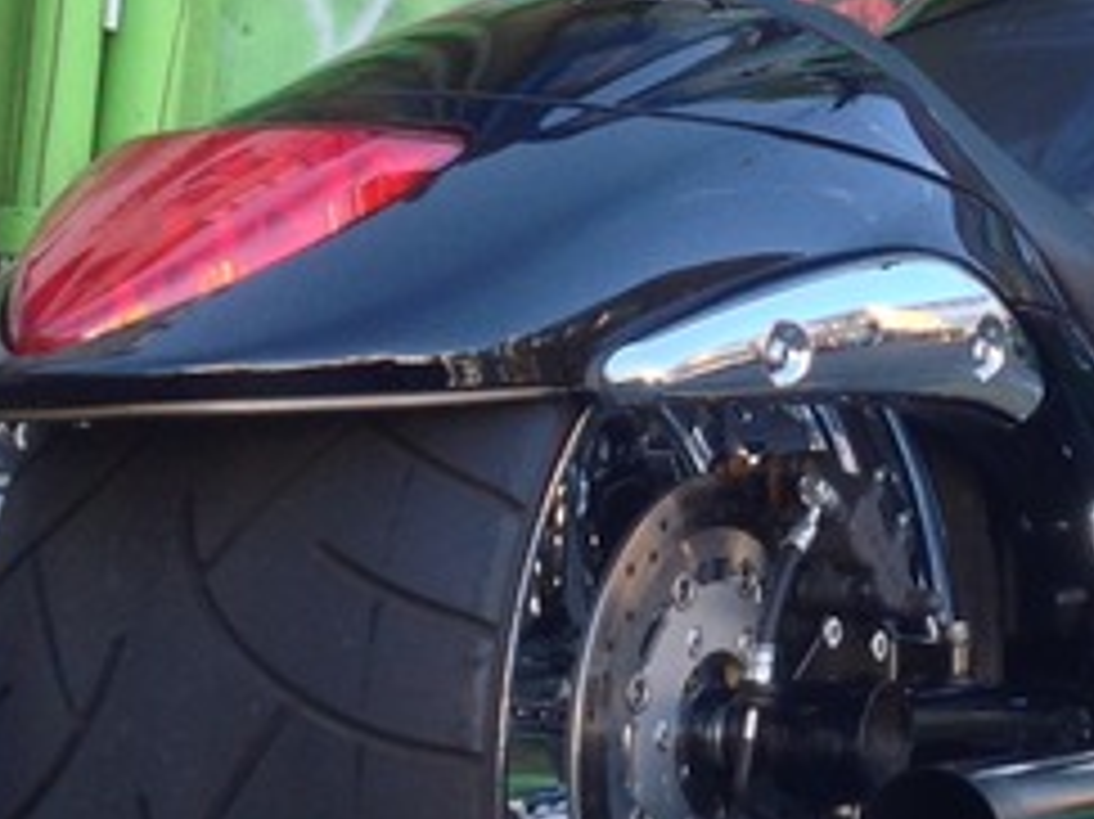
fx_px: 3633
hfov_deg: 16.8
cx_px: 1026
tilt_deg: +3.8
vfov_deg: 12.8
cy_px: 189
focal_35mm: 115
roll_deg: -4.7
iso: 64
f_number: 2.4
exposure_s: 1/120
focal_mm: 4.28
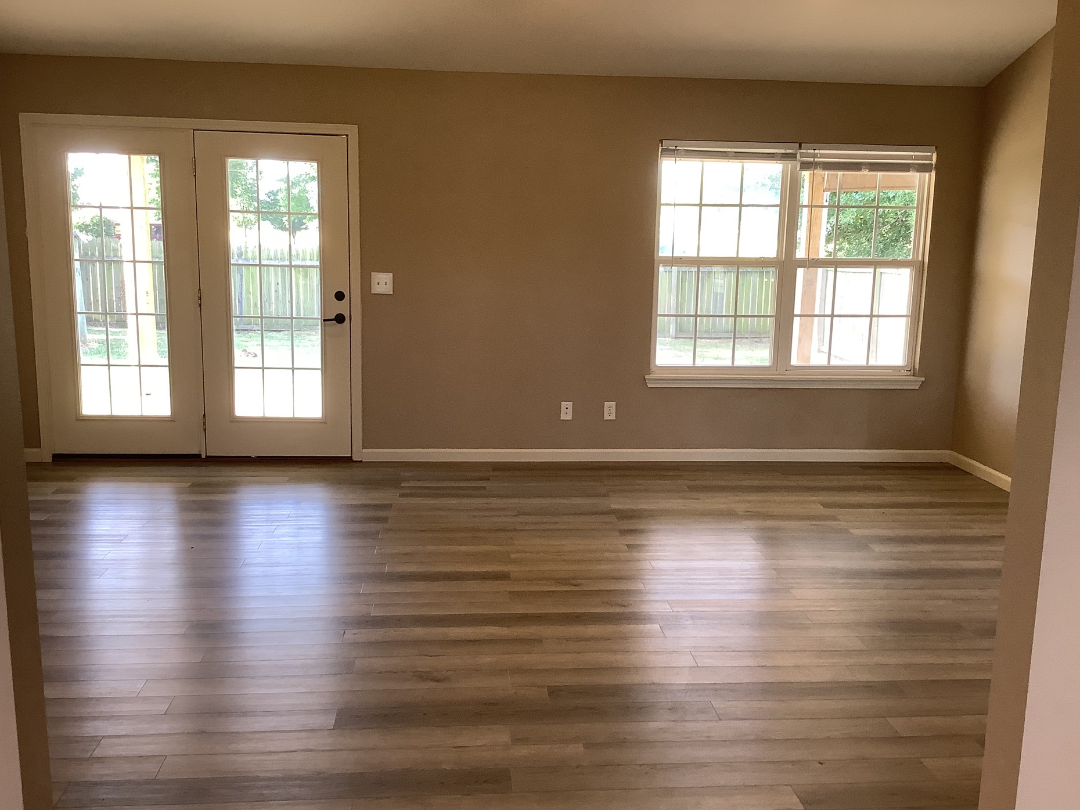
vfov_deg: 44.2
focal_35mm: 32
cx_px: 538
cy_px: 411
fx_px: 998
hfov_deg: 56.8
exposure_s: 1/60
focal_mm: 3.3
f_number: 2.4
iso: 64
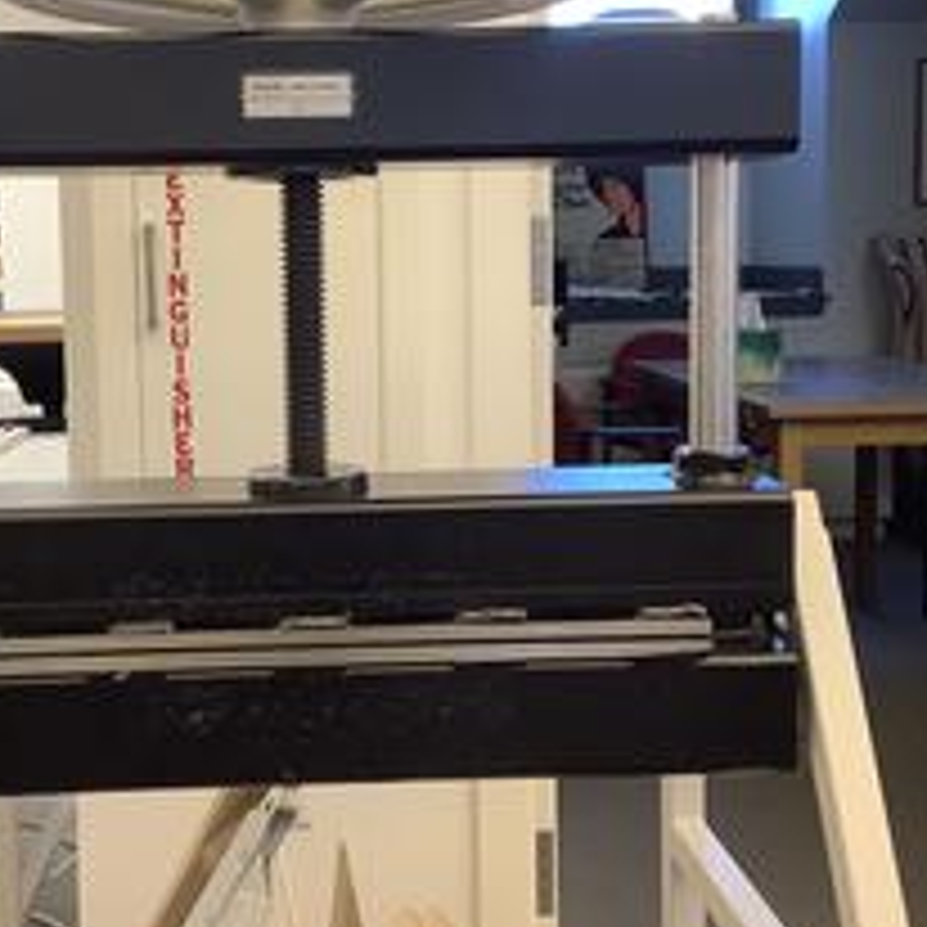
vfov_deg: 35.3
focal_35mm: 48
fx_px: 1454
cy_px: 378
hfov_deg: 35.1
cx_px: 328
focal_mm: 3.3
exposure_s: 1/60
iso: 125
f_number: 2.4
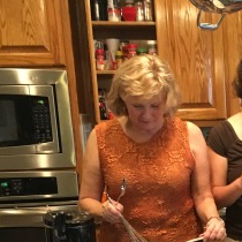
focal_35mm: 78
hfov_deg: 20.7
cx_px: 289
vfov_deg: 21.5
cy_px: 235
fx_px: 617
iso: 200
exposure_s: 1/30
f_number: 2.2
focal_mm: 4.15
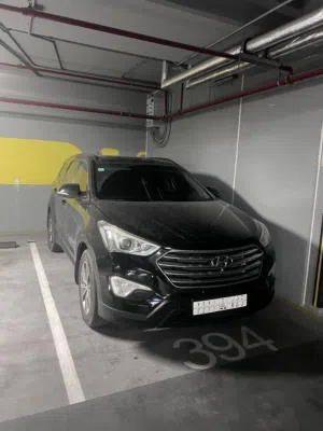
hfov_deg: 53.1
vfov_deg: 67.3
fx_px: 323
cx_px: 162
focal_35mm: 26
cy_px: 216
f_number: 1.5
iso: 1000
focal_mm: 5.7
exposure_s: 1/29
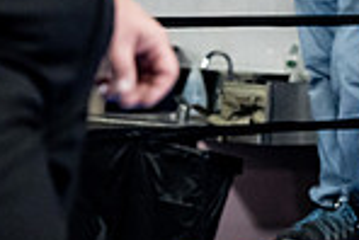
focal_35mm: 275
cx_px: 689
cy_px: -52
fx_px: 2745
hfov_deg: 7.2
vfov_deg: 5.0
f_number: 2.8
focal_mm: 70
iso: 8000
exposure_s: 1/1000
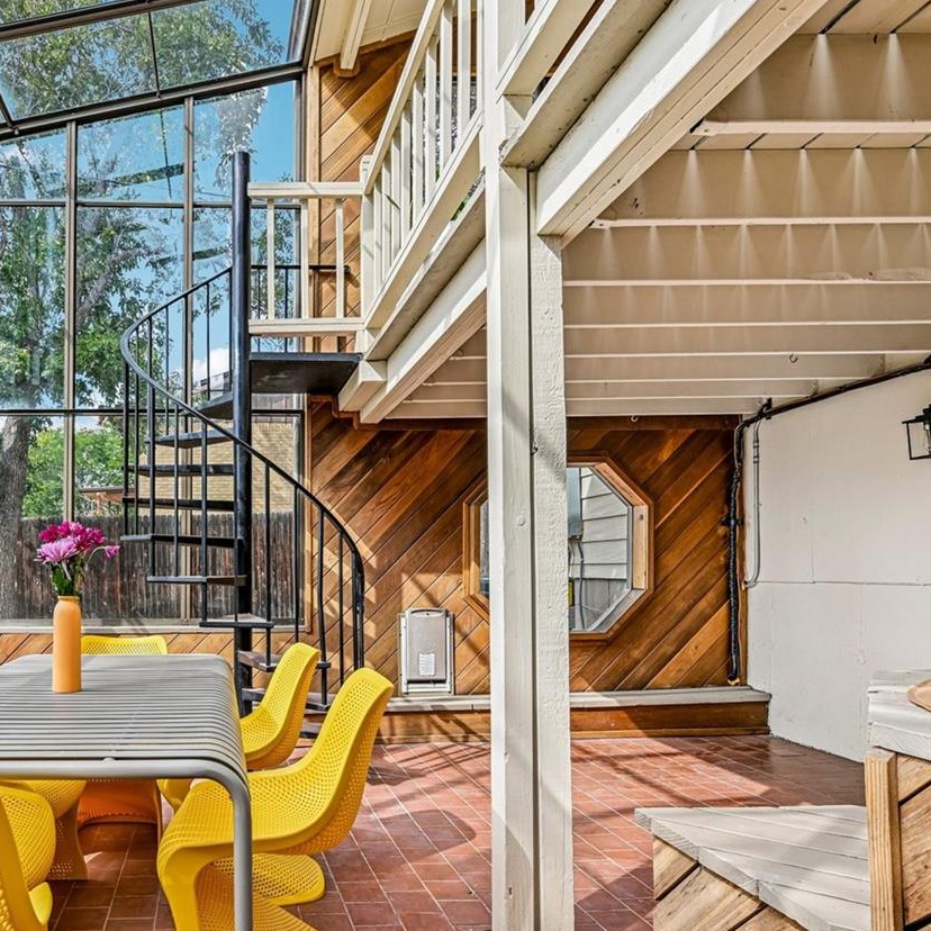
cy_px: 554
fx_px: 700
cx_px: 232
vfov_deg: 66.7
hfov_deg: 63.3
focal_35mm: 23
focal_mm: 14
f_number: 8
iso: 64
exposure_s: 1/125
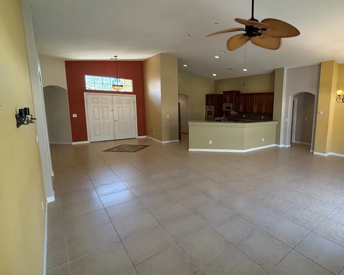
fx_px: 193
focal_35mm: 19
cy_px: 132
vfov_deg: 70.8
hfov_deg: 80.4
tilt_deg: -7.5
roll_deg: -1.0
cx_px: 231
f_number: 2.2
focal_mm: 2.22
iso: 250
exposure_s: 1/120
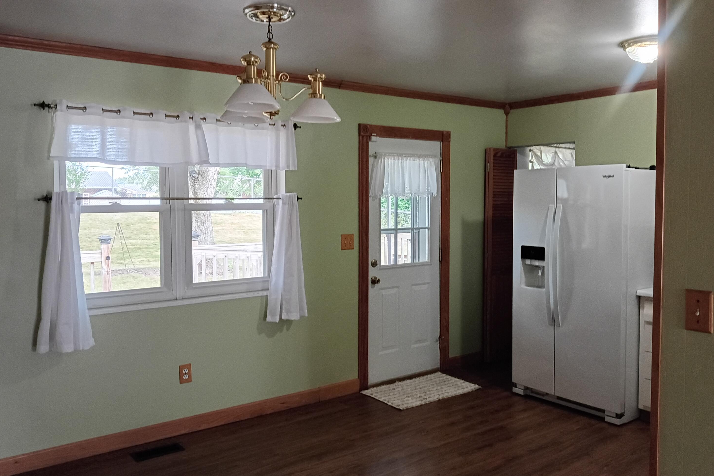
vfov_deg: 43.6
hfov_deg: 61.9
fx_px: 595
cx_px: 362
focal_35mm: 30
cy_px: 228
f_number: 2.2
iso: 854
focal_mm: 3.42
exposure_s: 1/30
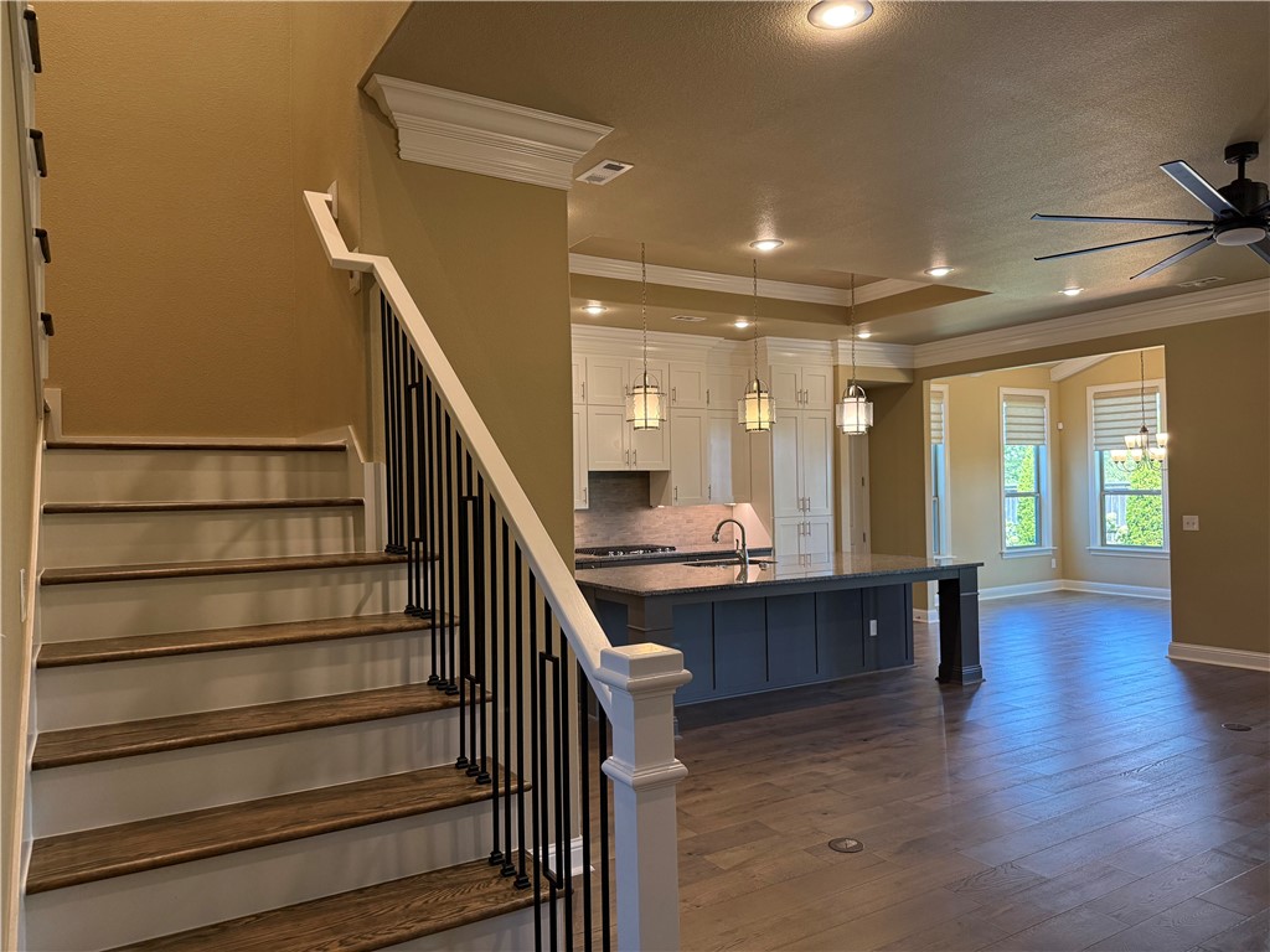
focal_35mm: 24
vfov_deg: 56.8
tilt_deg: +0.5
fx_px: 881
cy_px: 476
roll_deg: +0.9
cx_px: 635
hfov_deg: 71.6
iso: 320
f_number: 1.78
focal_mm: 6.76
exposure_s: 1/120
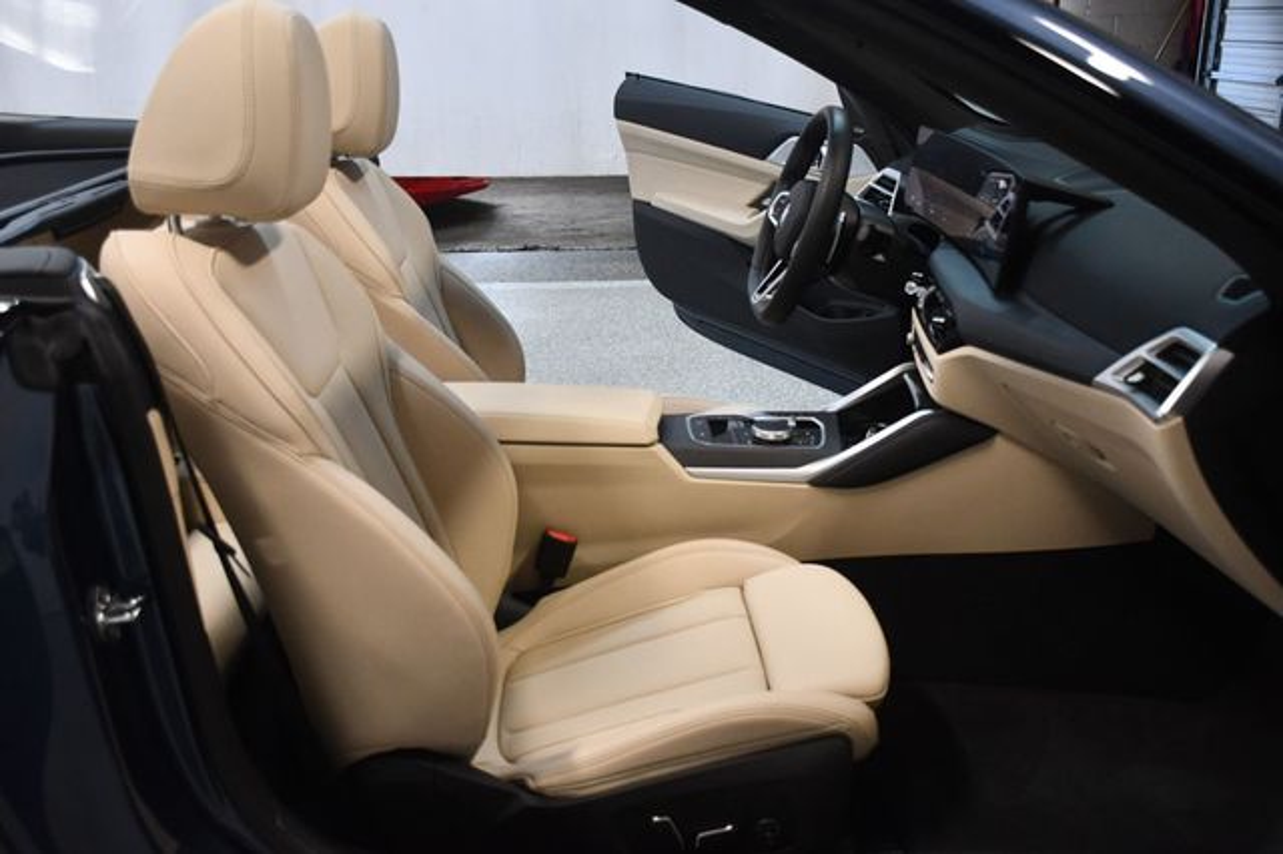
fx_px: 1389
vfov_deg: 34.2
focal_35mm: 39
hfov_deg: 49.6
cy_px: 427
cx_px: 642
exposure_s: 1/125
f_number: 3.8
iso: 2000
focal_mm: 26
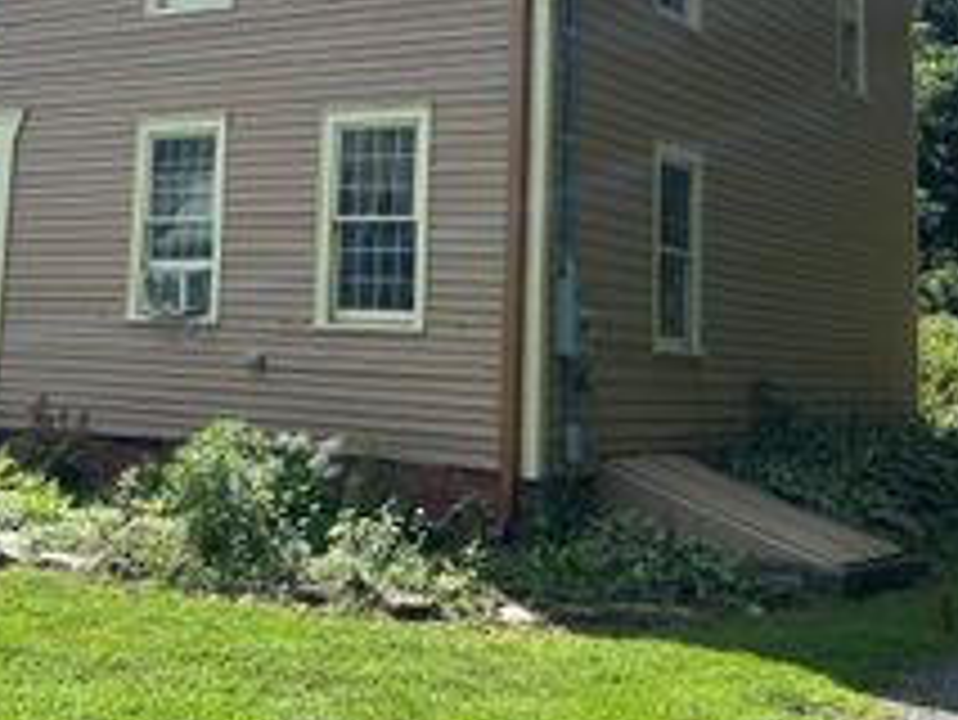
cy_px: 119
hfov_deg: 31.1
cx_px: 229
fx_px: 1689
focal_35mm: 61
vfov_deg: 23.6
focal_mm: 5.7
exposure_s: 1/3257
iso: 50
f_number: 1.5
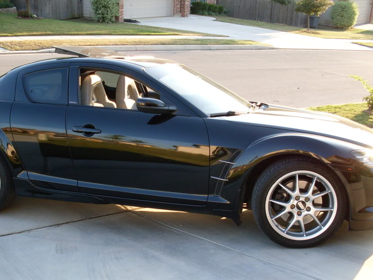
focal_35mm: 47
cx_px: 144
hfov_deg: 40.2
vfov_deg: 30.8
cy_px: 168
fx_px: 506
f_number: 2.8
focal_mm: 6.3
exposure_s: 1/125
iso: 80
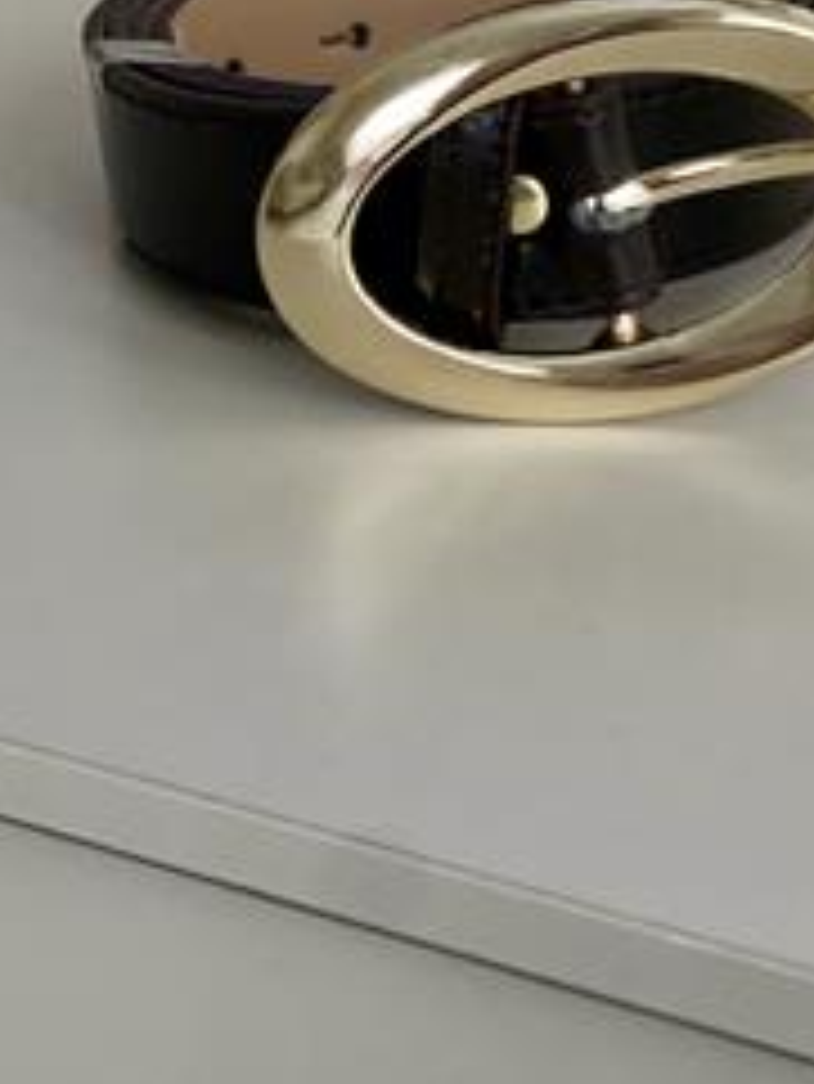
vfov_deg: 21.8
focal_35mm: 89
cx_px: 477
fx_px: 2788
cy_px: 268
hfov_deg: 16.6
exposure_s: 1/20
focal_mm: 6
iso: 400
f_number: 2
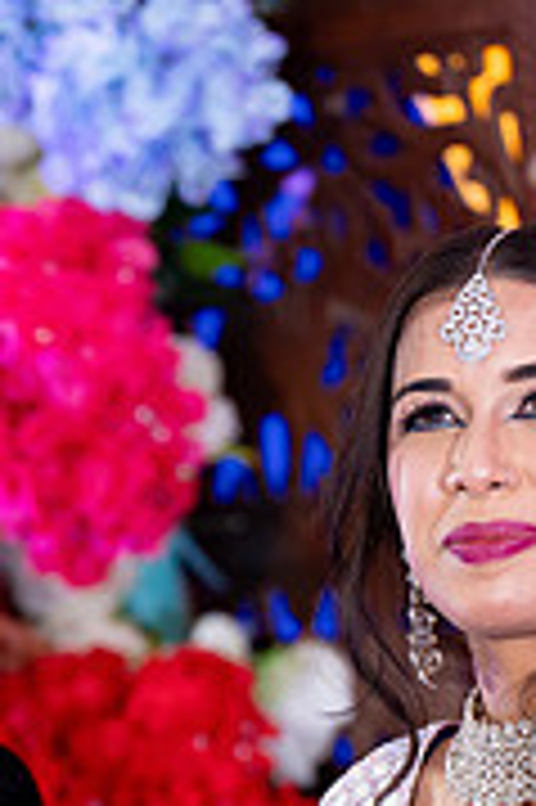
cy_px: 799
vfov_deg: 3.2
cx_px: 45
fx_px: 14499
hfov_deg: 2.1
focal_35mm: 648
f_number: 2.8
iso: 1250
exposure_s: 1/200
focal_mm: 200
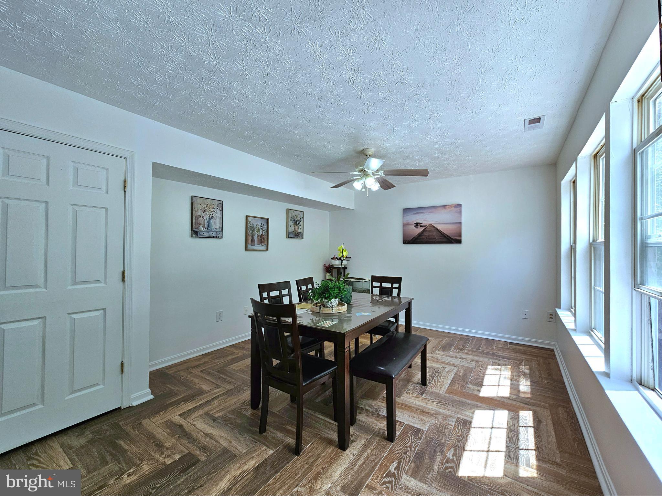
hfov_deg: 106.2
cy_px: 248
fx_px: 249
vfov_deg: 89.9
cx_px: 331
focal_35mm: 13
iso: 50
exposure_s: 1/286
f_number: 2.2
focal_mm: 2.2
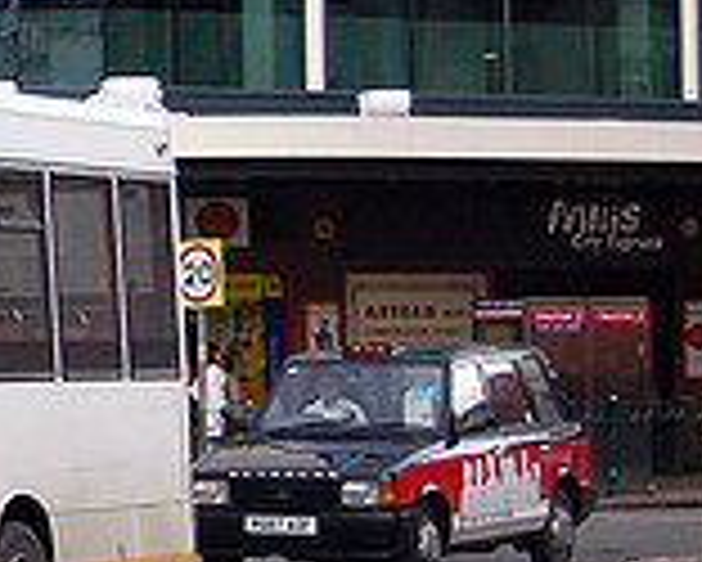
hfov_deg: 7.9
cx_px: -580
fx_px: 4901
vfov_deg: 6.6
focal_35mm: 236
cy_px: 303
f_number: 5.3
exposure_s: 1/500
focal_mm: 45
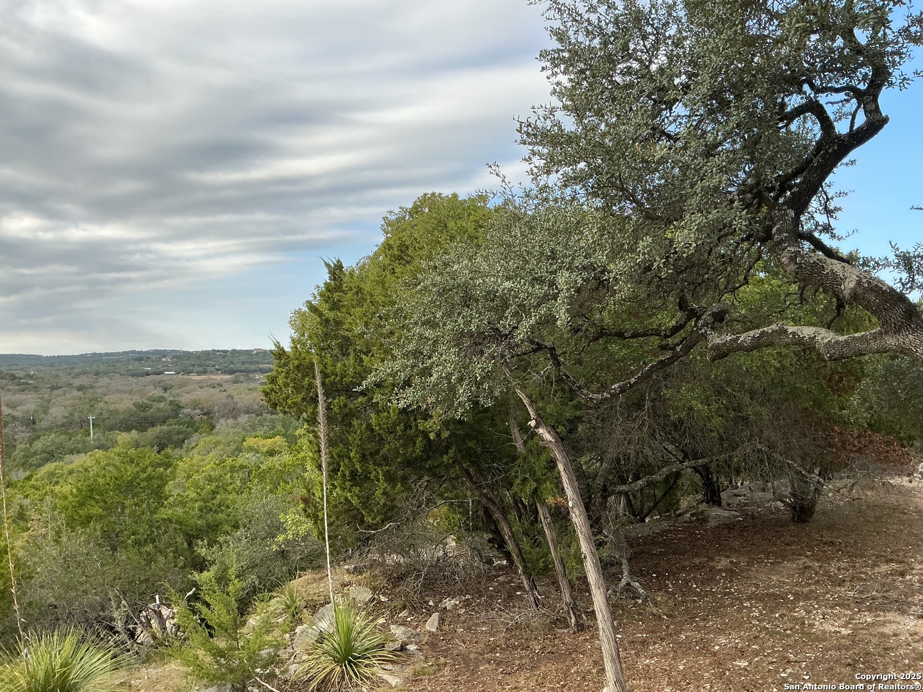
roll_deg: +1.4
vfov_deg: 48.2
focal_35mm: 29
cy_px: 346
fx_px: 773
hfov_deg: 61.7
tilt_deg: +1.7
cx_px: 462
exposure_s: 1/898
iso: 25
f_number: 1.8
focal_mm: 3
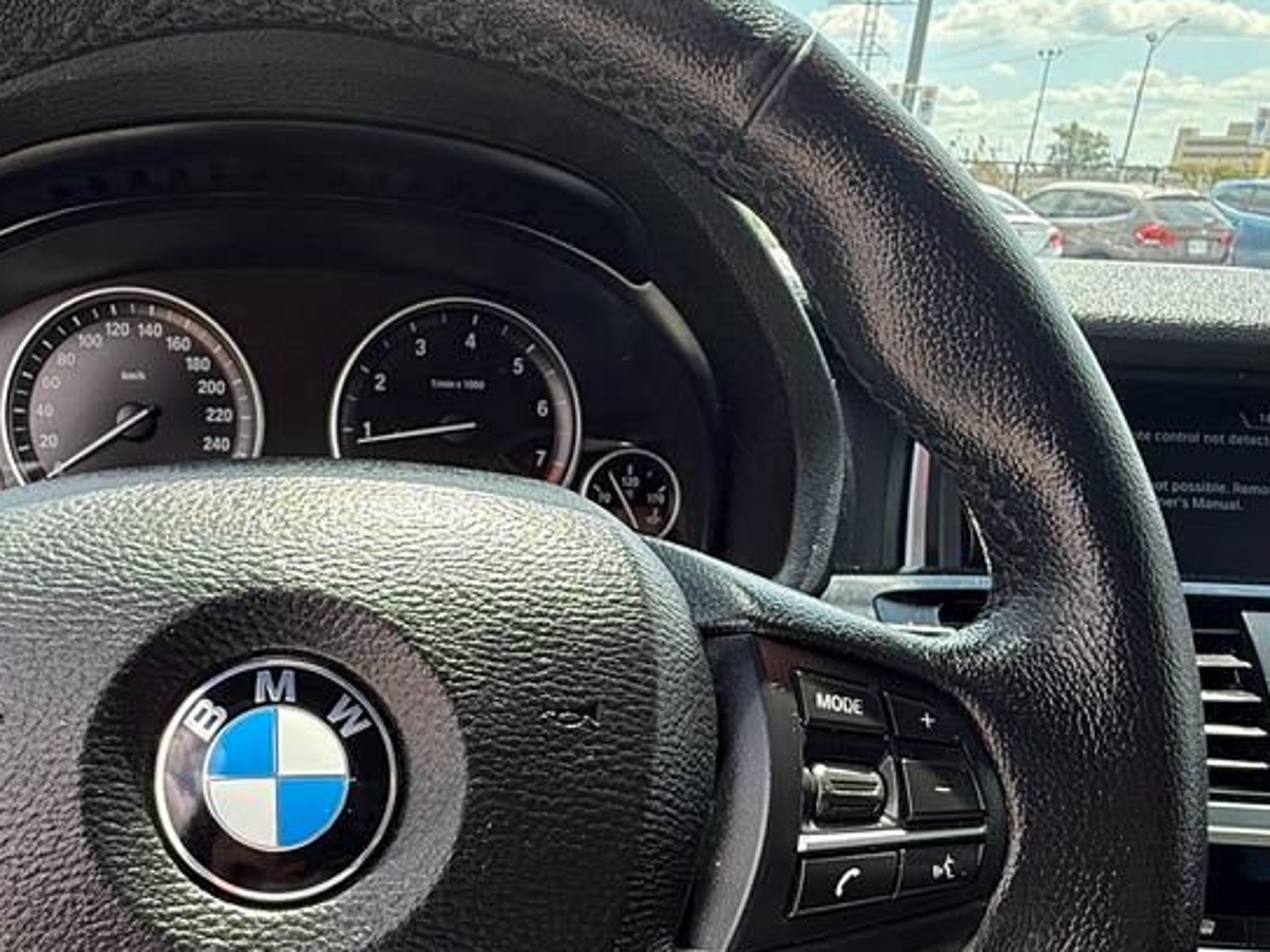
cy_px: 660
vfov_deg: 42.2
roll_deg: -2.7
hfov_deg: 54.0
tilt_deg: -22.2
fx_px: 1210
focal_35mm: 33
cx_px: 398
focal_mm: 2.22
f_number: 2.2
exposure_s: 1/166
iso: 64
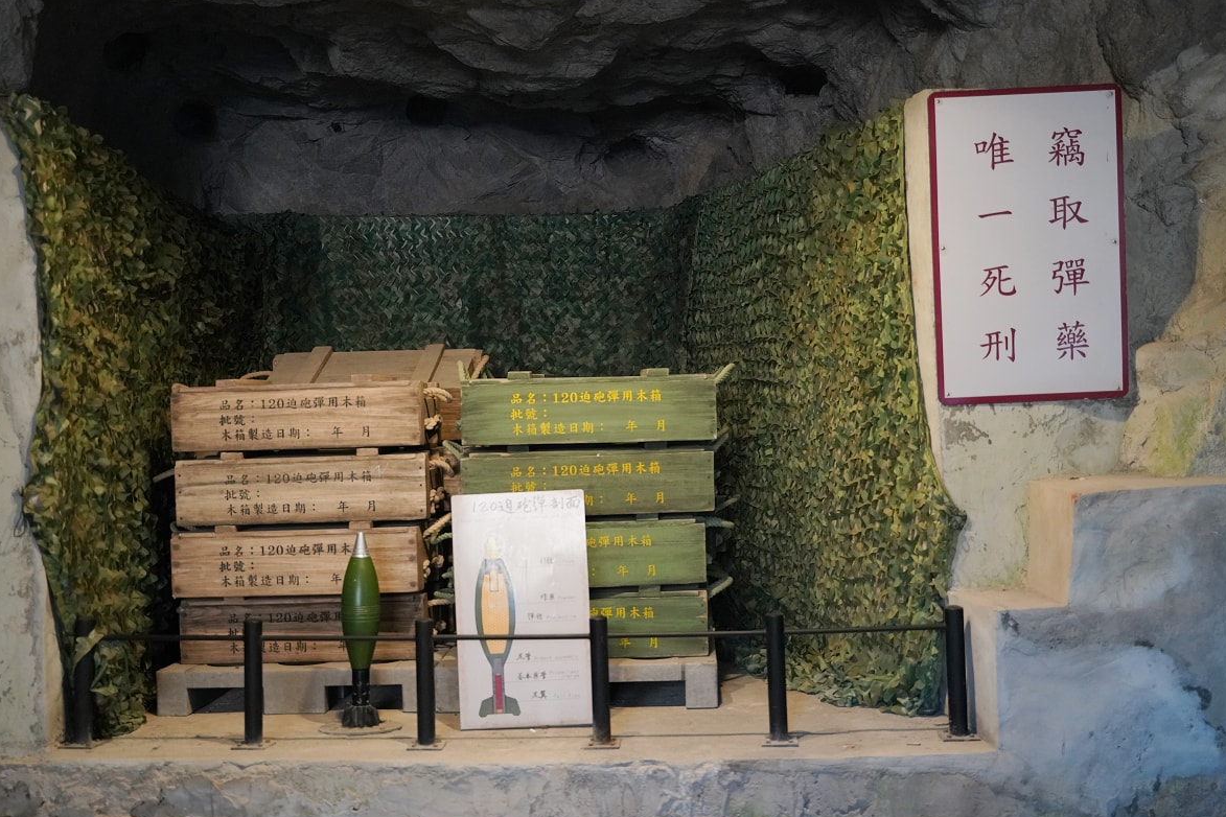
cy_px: 414
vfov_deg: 30.5
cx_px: 604
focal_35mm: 44
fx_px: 1498
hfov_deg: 44.5
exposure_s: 1/160
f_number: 2.8
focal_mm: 43
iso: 4000
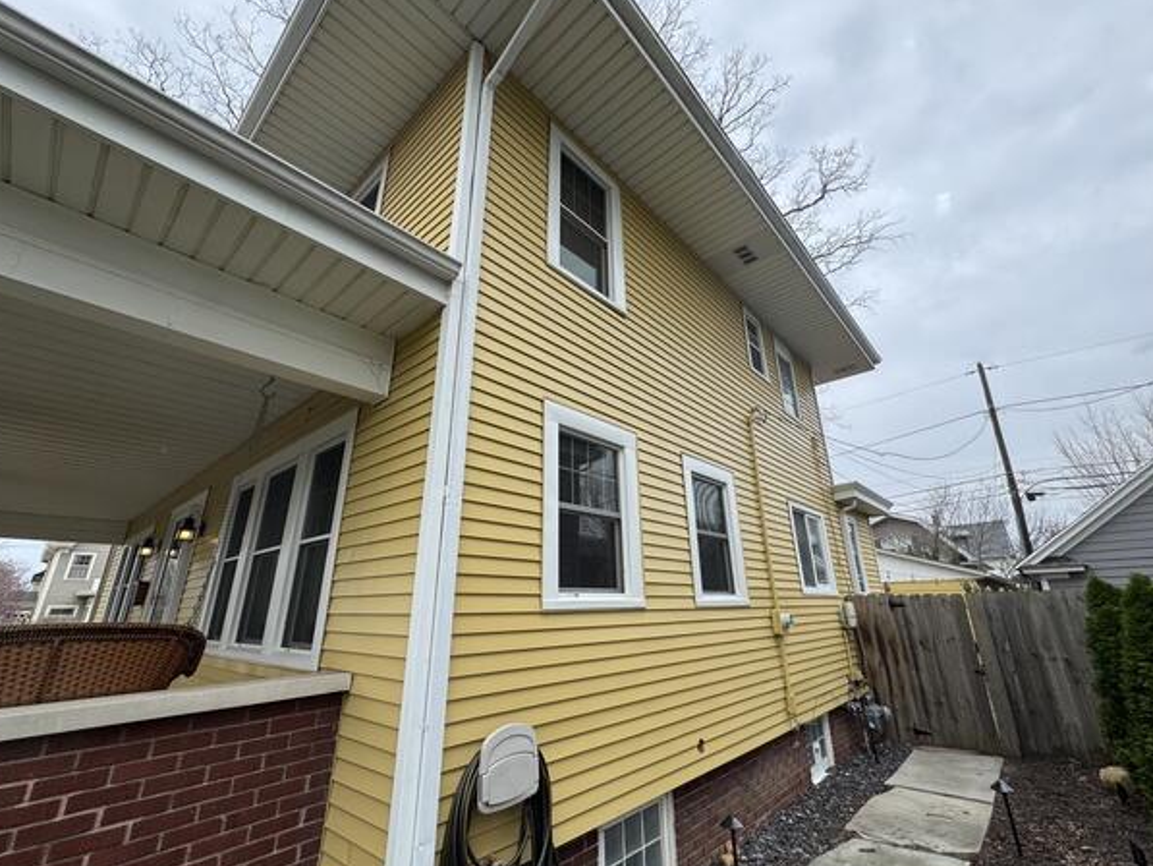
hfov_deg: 98.1
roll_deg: +0.7
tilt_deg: +20.2
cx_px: 589
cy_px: 423
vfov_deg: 81.8
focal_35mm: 15
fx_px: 500
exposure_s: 1/812
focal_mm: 2.22
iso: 40
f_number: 2.2
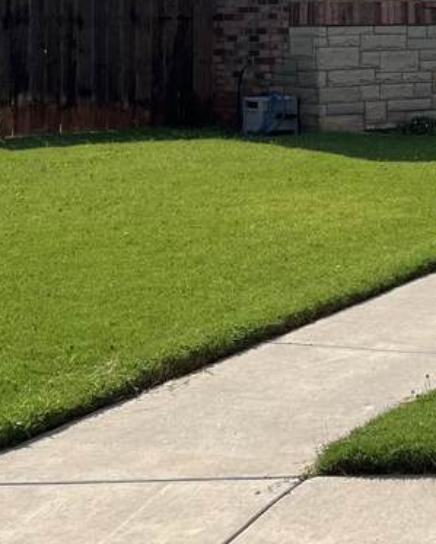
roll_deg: +0.6
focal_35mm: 87
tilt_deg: +0.3
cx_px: 715
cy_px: -16
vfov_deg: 21.1
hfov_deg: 15.8
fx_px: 1402
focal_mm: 5.7
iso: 50
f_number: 1.5
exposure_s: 1/8000
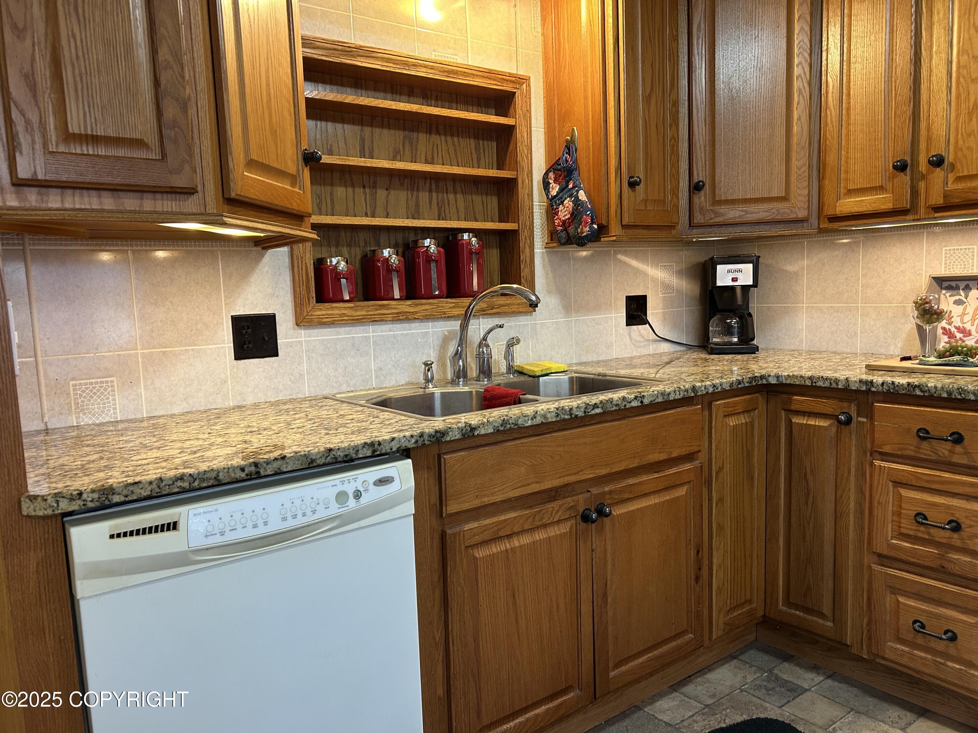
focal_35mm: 26
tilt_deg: -5.6
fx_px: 735
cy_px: 366
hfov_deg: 67.3
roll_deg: +2.8
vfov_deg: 53.1
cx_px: 489
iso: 125
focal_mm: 5.7
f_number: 1.5
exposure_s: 1/60
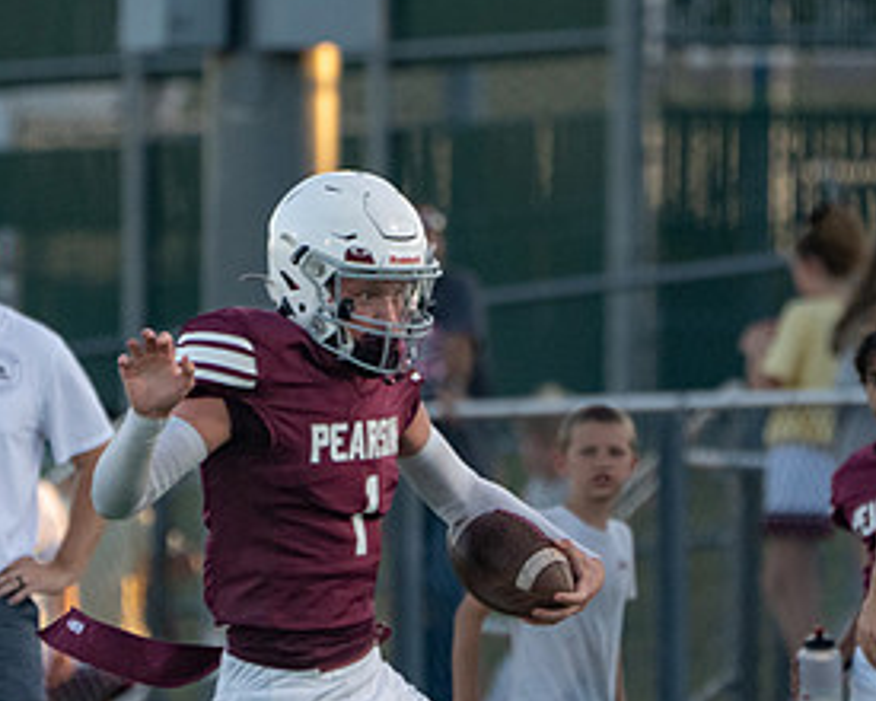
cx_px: 466
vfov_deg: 1.3
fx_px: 30256
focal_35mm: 1167
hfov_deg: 1.7
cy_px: 498
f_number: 5.6
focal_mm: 400
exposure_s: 1/1250
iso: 1600
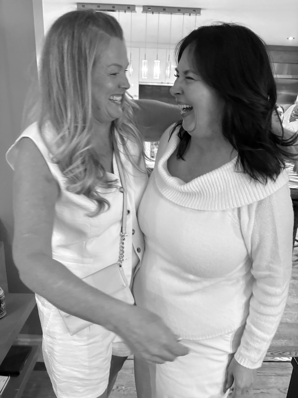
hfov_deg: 53.1
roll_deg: -3.5
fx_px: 298
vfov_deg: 67.3
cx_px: 149
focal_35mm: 26
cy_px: 199
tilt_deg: -19.6
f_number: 1.6
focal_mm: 5.96
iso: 500
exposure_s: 1/40
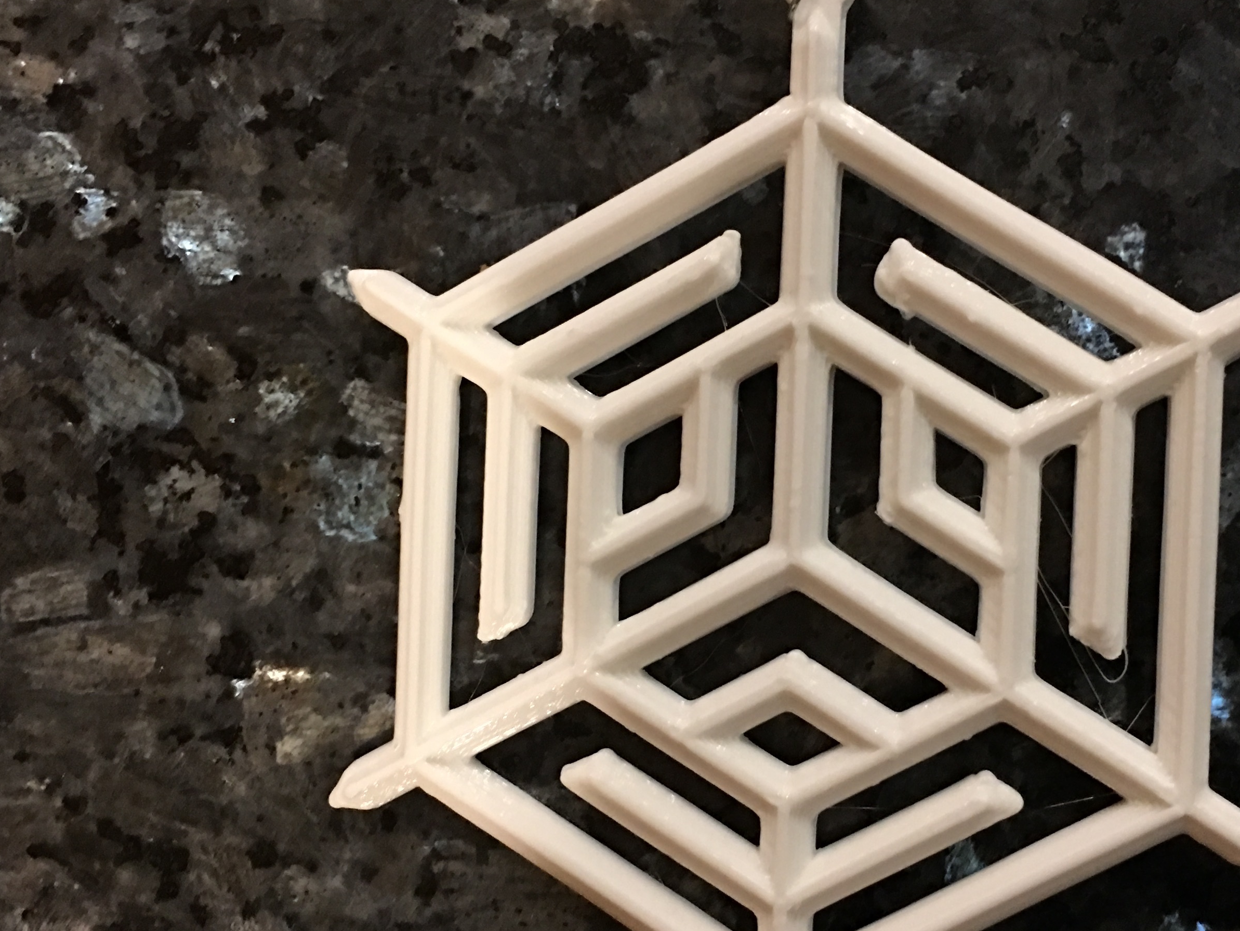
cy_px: 512
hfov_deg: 38.8
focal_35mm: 49
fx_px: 1755
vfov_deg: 29.7
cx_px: 730
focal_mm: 4.15
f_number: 2.2
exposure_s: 1/4
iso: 80
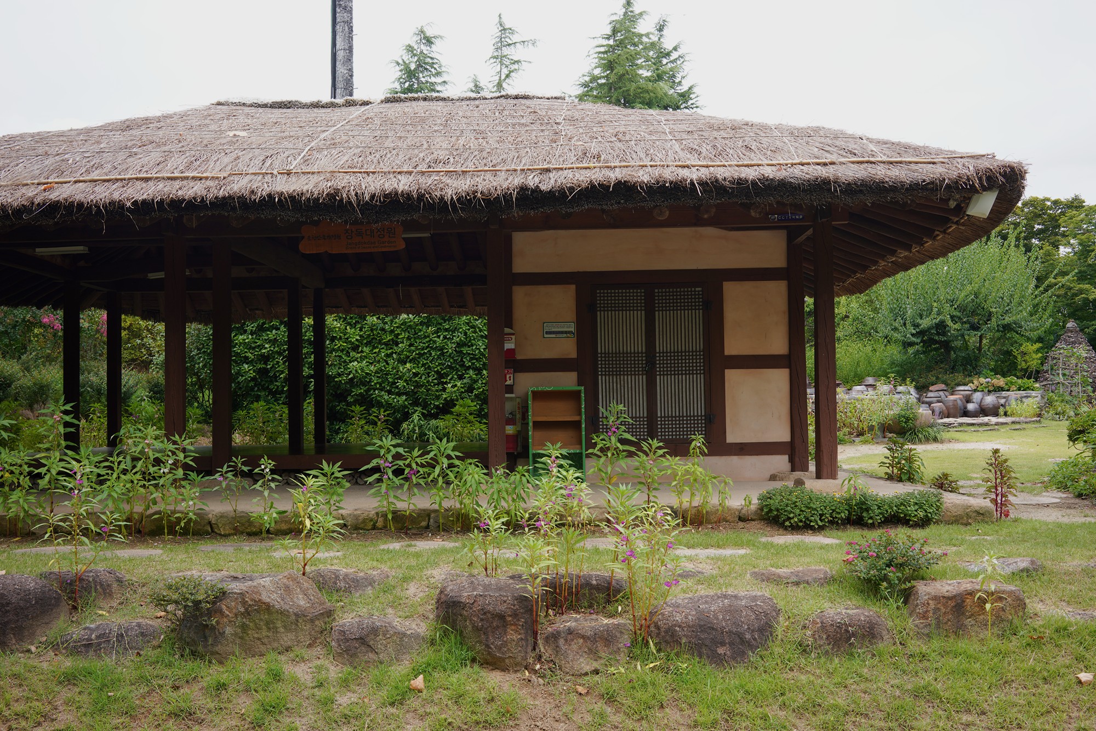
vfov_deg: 37.9
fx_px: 1066
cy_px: 366
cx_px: 548
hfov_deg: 54.4
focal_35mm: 35
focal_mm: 35
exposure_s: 1/100
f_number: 7.1
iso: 100
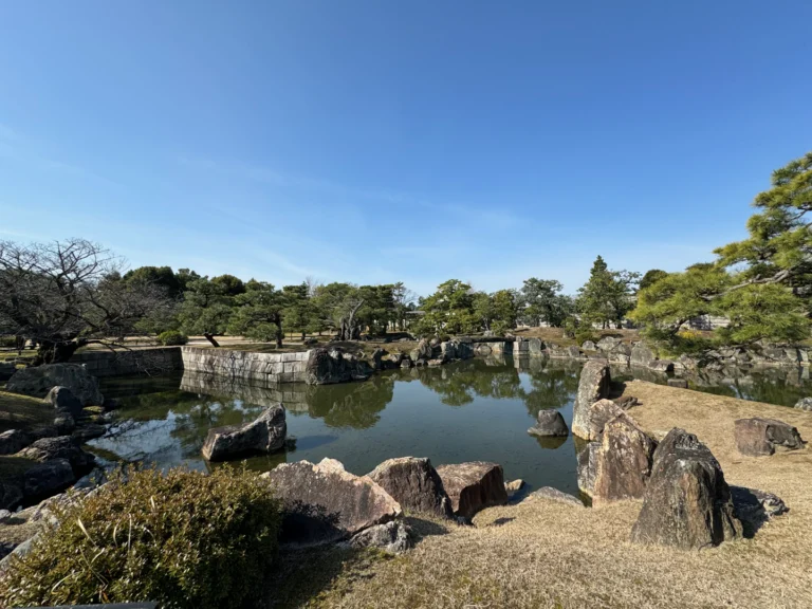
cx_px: 406
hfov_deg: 102.1
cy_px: 304
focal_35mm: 14
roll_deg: +0.6
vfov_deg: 85.7
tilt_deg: +3.7
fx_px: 328
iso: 50
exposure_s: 1/1880
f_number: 2.2
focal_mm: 2.22
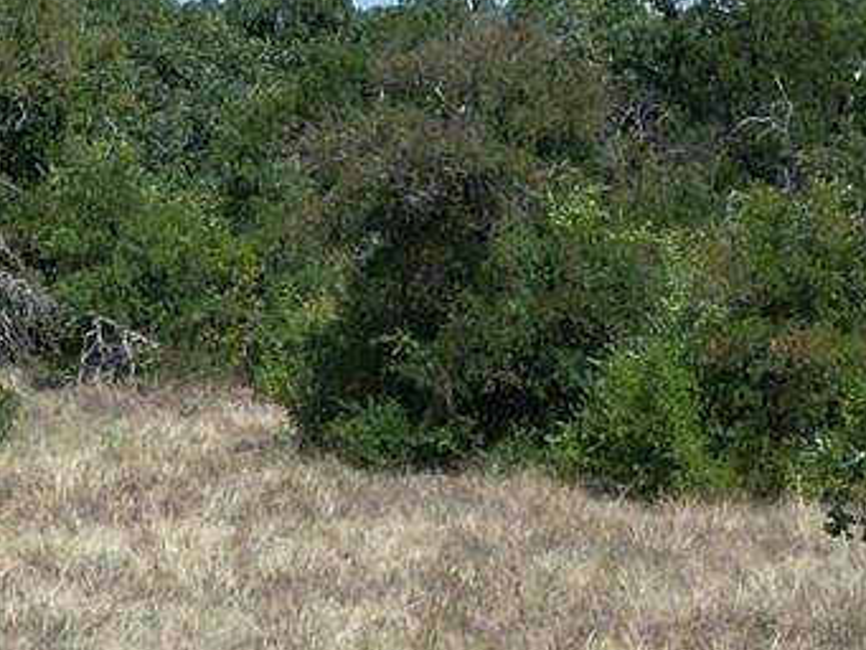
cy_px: 325
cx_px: -185
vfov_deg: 10.3
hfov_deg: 13.3
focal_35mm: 144
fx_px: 3604
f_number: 1.7
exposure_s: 1/2500
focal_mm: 6.72
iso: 100
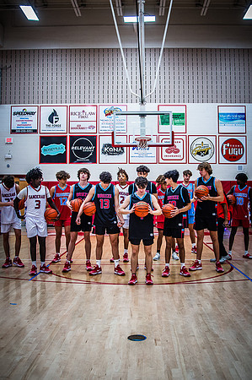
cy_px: 180
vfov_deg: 50.0
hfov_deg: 34.4
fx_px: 406
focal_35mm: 39
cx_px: 140
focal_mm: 24
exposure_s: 1/200
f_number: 4
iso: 800
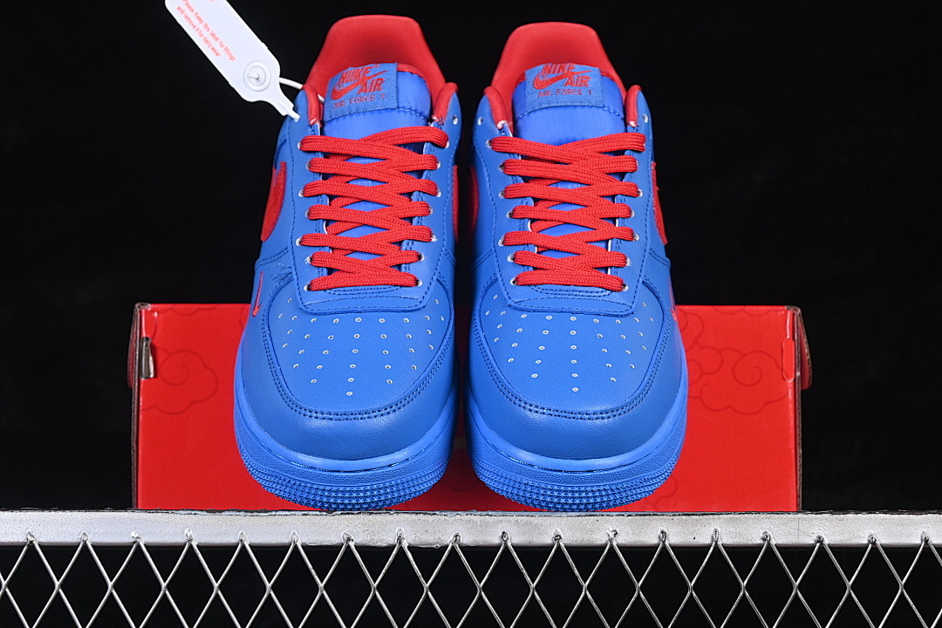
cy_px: 314
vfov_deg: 18.2
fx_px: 1962
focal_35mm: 75
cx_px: 471
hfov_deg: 27.0
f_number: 6.3
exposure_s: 1/60
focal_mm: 50
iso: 160
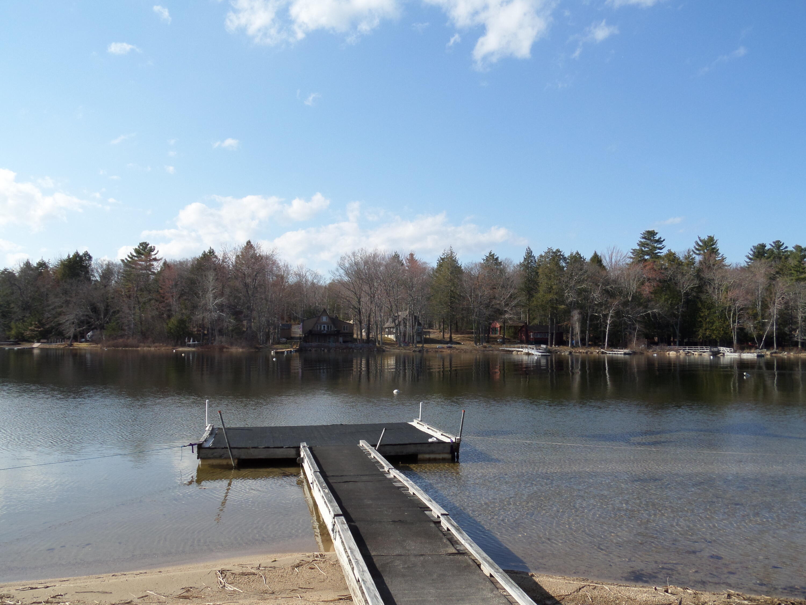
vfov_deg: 44.2
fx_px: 745
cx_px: 403
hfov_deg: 56.8
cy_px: 302
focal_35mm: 32
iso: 80
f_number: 3.4
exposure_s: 1/750
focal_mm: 5.3
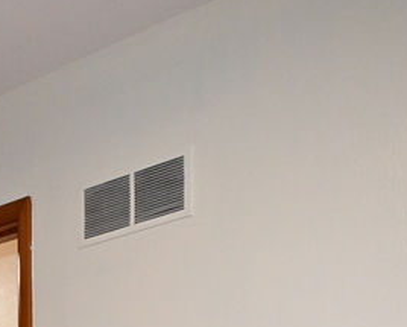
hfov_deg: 17.4
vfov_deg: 13.7
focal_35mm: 102
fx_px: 1230
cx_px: -153
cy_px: 563
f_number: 4
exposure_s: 1/60
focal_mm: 12
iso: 800
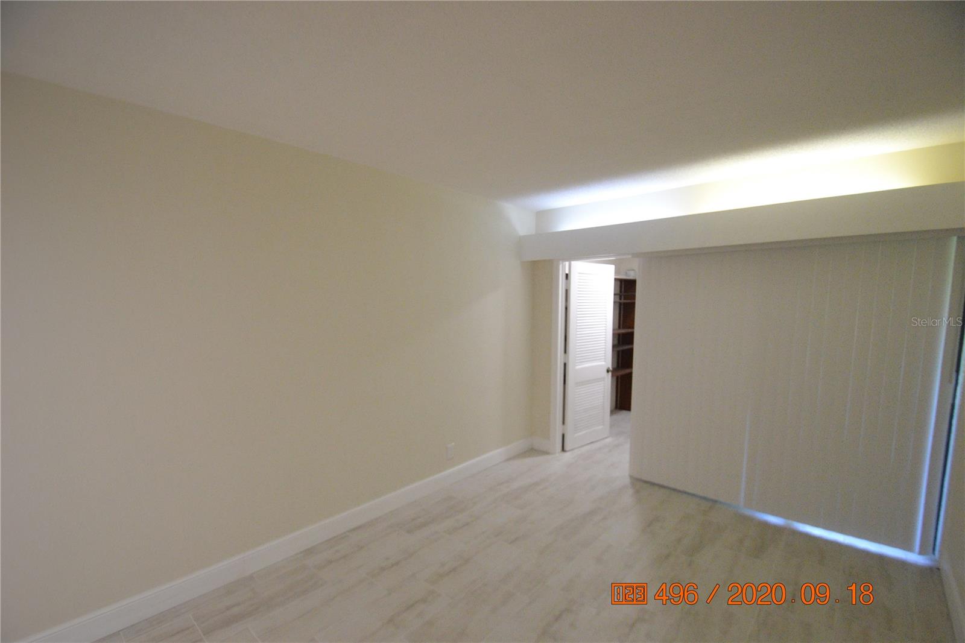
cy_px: 322
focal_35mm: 15
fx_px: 402
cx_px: 482
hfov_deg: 100.4
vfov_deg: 77.3
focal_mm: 10
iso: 800
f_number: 3.5
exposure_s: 1/60
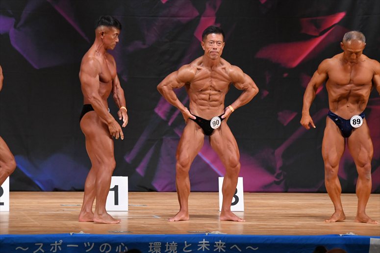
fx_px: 2690
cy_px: 126
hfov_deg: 8.1
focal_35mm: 255
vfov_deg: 5.4
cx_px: 190
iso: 4500
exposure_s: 1/400
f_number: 5.6
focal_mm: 170
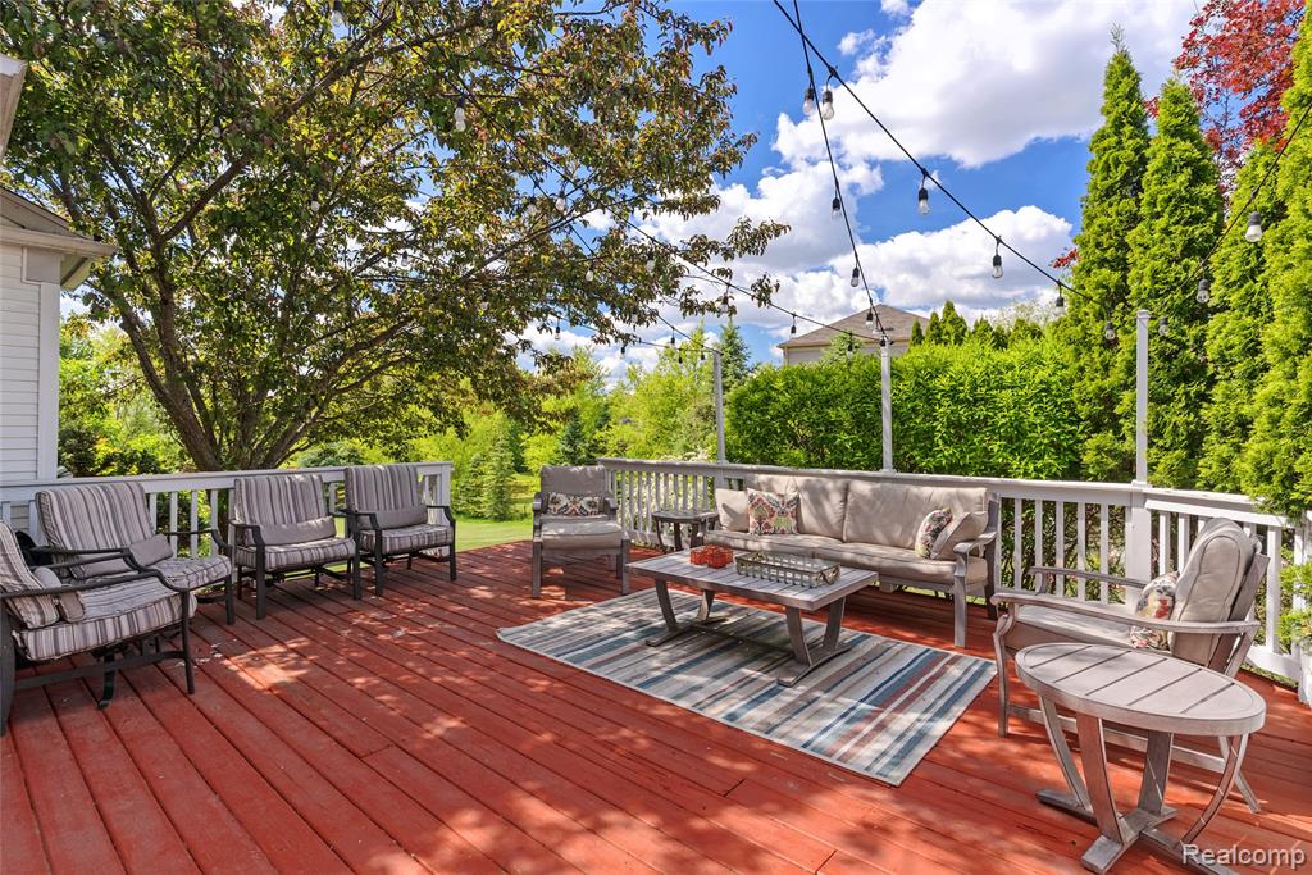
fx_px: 620
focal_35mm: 17
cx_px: 656
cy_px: 438
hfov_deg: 93.3
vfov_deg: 70.5
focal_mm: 17
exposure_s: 1/50
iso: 100
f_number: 8
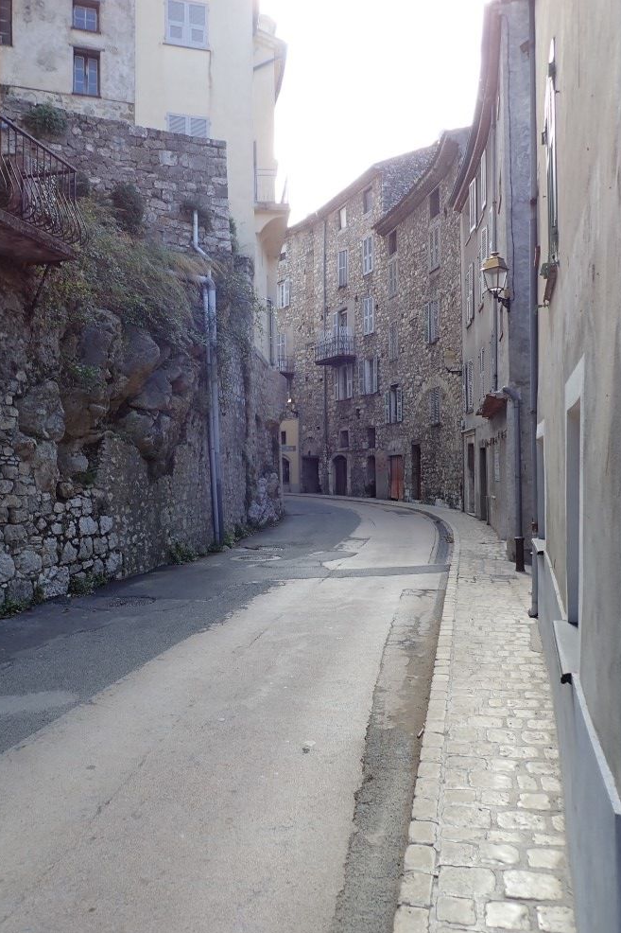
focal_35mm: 27
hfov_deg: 47.8
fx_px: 699
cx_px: 278
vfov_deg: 67.4
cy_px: 453
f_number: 2.8
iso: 100
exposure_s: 1/200
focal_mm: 4.5
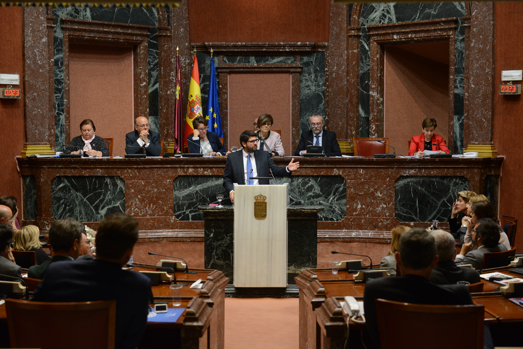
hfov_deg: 30.5
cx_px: 262
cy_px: 174
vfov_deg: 20.6
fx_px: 959
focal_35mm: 66
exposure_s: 1/125
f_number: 4
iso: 2500
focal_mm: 66
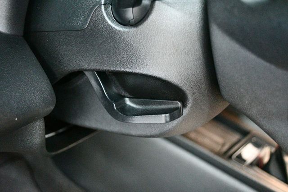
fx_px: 336
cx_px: 144
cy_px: 96
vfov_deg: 31.9
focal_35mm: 42
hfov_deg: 46.4
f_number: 4.5
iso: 12800
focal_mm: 28
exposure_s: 1/25
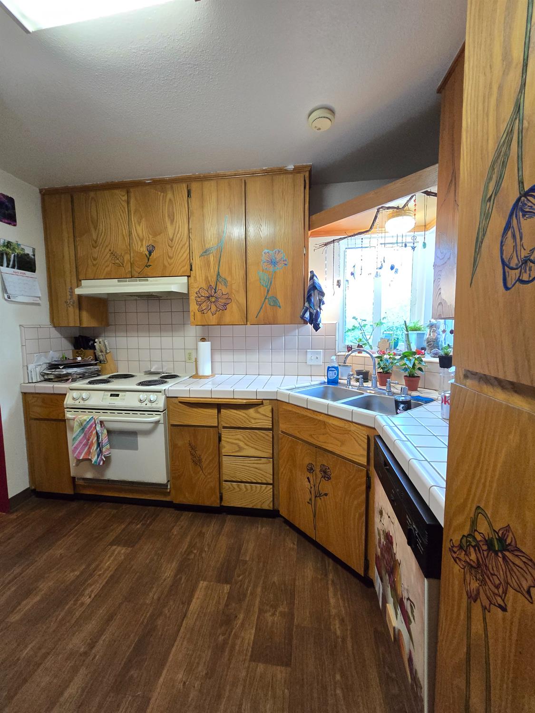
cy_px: 356
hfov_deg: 89.9
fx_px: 268
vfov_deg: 106.2
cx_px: 268
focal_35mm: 13
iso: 1000
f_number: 2.2
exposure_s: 1/60
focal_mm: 2.2
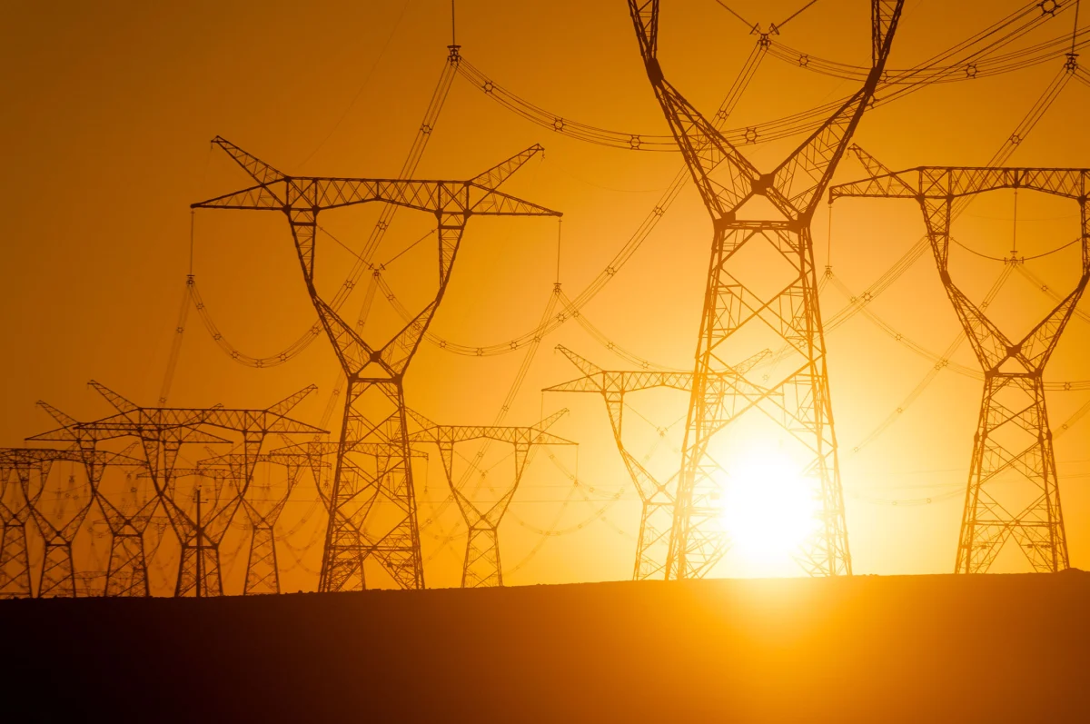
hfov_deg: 6.9
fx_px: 9072
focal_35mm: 300
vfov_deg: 4.6
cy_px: 362
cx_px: 545
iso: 200
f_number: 9
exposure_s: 1/2500
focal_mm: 200
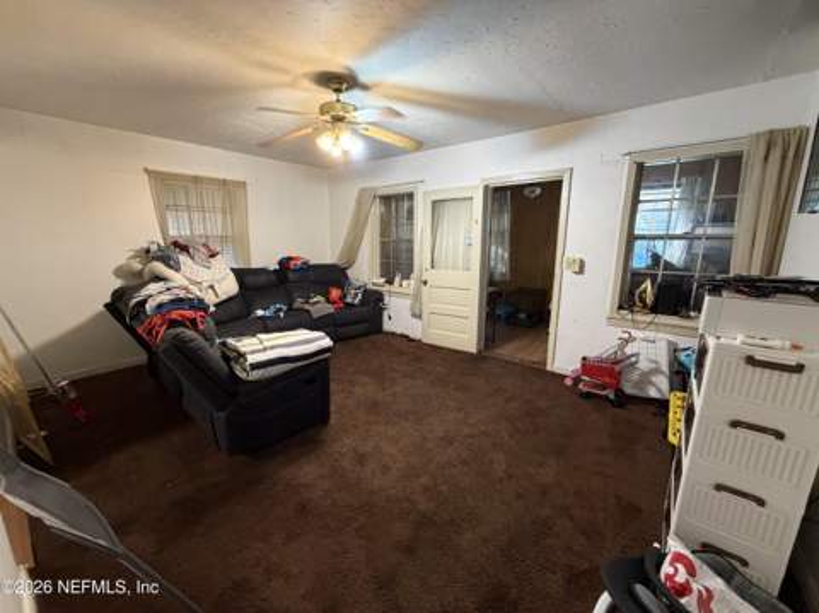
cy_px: 306
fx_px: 331
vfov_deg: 85.6
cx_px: 410
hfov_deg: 102.1
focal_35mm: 14
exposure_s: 1/60
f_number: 2.2
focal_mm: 2.22
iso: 500
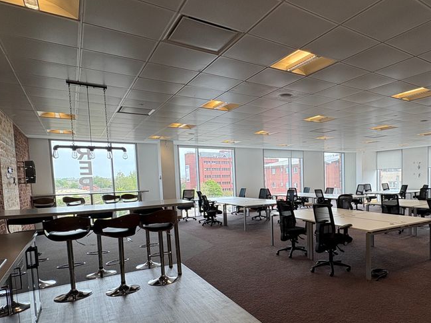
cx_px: 299
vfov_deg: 56.3
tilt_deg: -3.9
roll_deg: +1.2
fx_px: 299
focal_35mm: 24
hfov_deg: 68.8
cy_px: 198
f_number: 2.2
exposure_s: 1/100
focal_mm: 2.22
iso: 40
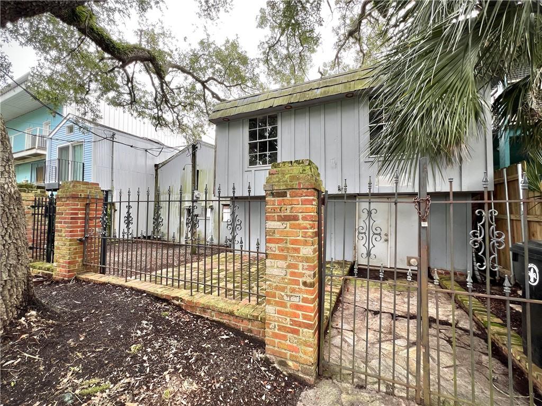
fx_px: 204
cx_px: 271
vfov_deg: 89.9
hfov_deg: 106.2
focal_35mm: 13
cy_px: 203
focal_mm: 1.57
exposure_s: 1/99
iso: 32
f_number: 1.8
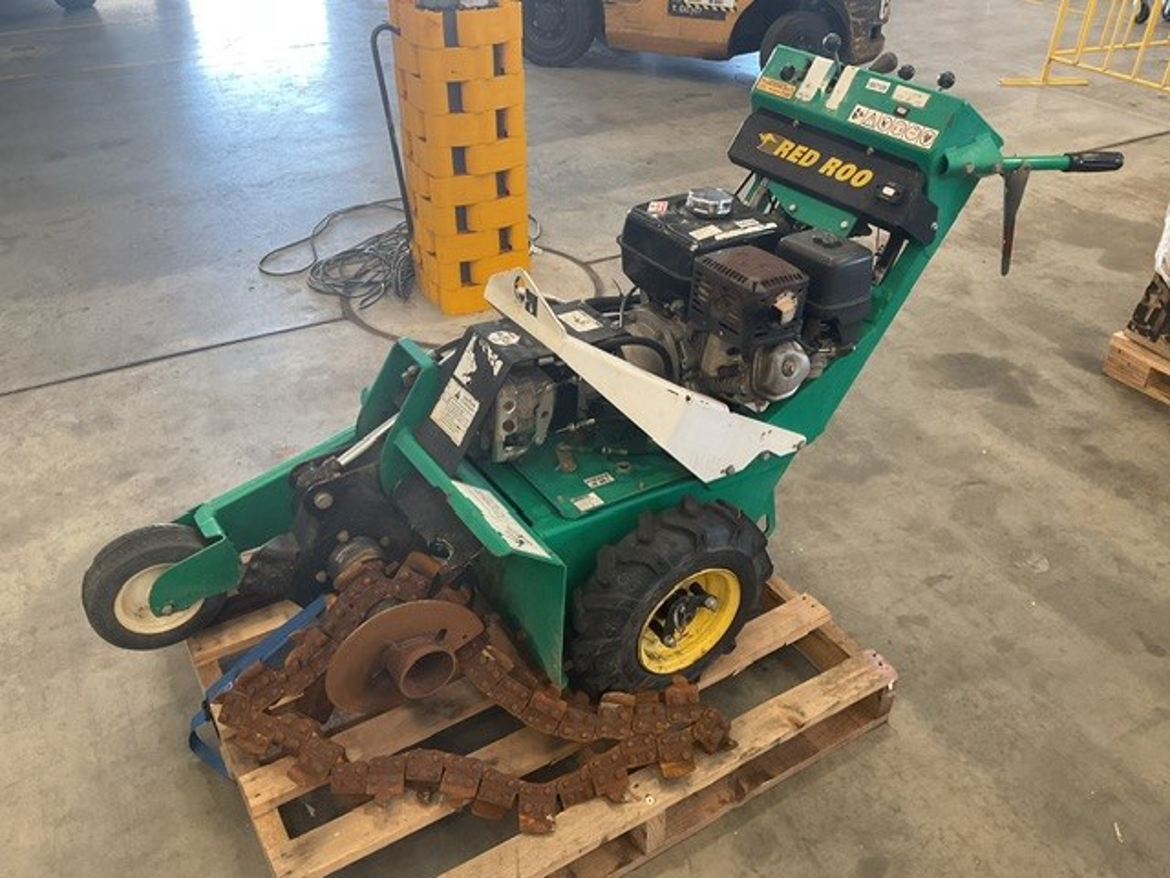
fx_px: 980
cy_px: 439
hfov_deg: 61.7
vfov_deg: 48.2
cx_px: 585
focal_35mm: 29
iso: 100
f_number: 1.8
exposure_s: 1/60
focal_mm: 3
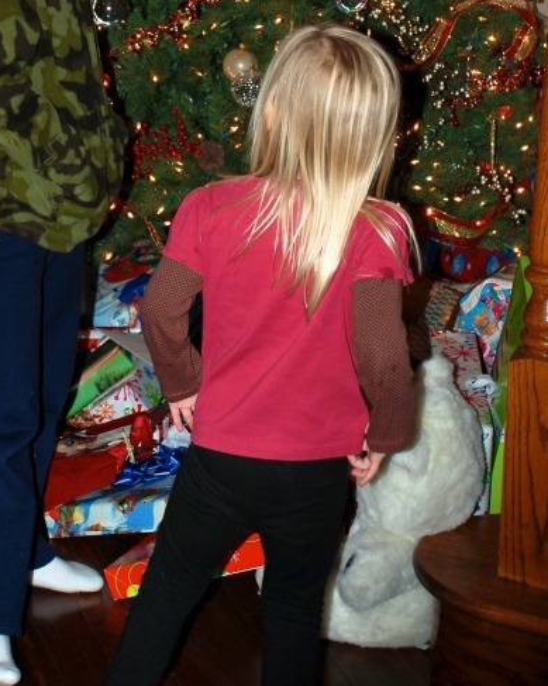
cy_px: 118
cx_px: 234
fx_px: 1967
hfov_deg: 15.9
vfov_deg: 19.5
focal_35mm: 97
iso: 200
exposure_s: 1/60
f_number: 4.5
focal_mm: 35
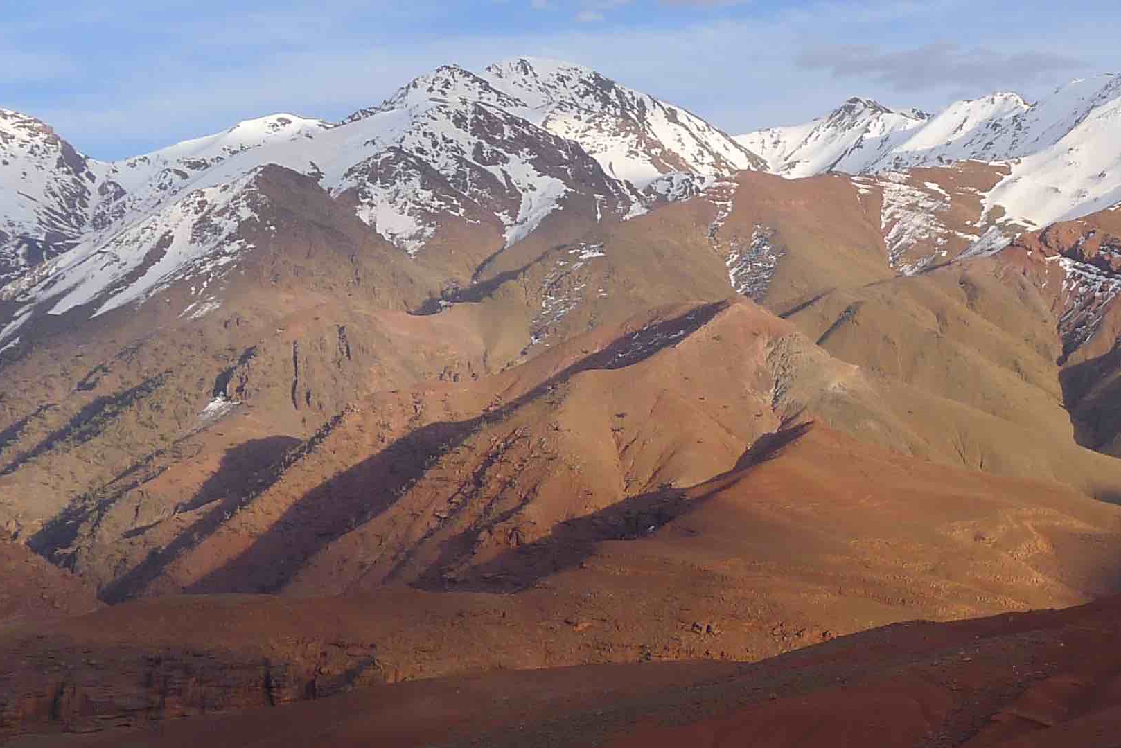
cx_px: 1102
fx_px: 2180
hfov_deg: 27.3
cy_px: 341
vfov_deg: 19.5
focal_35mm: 70
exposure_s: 1/500
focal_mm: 6.4
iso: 80
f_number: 3.5
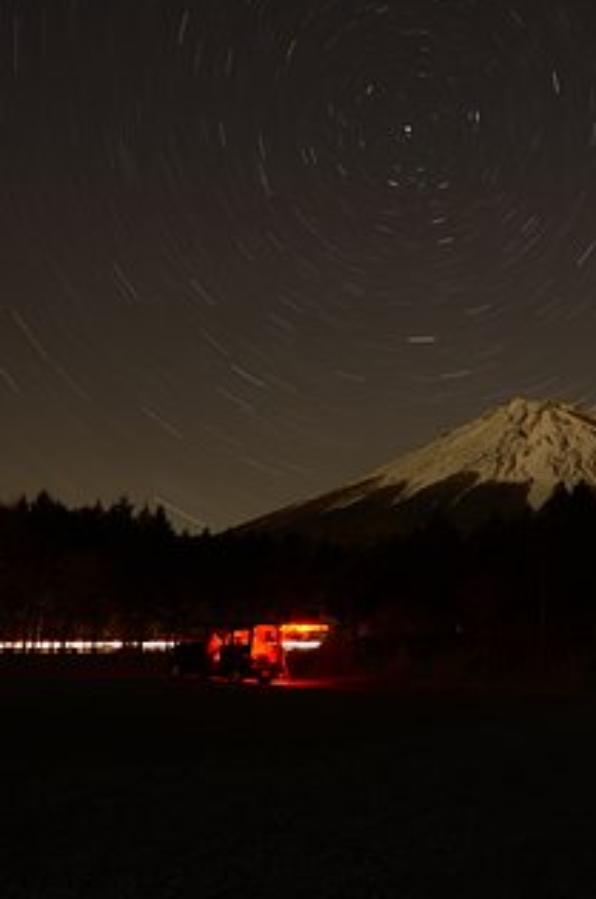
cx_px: 461
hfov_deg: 33.3
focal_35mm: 39
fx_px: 972
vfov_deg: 49.6
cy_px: 465
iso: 100
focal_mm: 16
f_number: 5.6
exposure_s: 1720
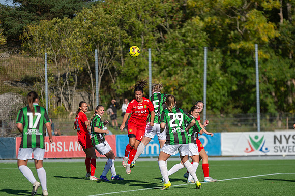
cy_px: 98
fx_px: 1433
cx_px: 148
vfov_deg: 7.8
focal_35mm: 175
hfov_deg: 11.8
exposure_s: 1/2000
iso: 110
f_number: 3.2
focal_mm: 175
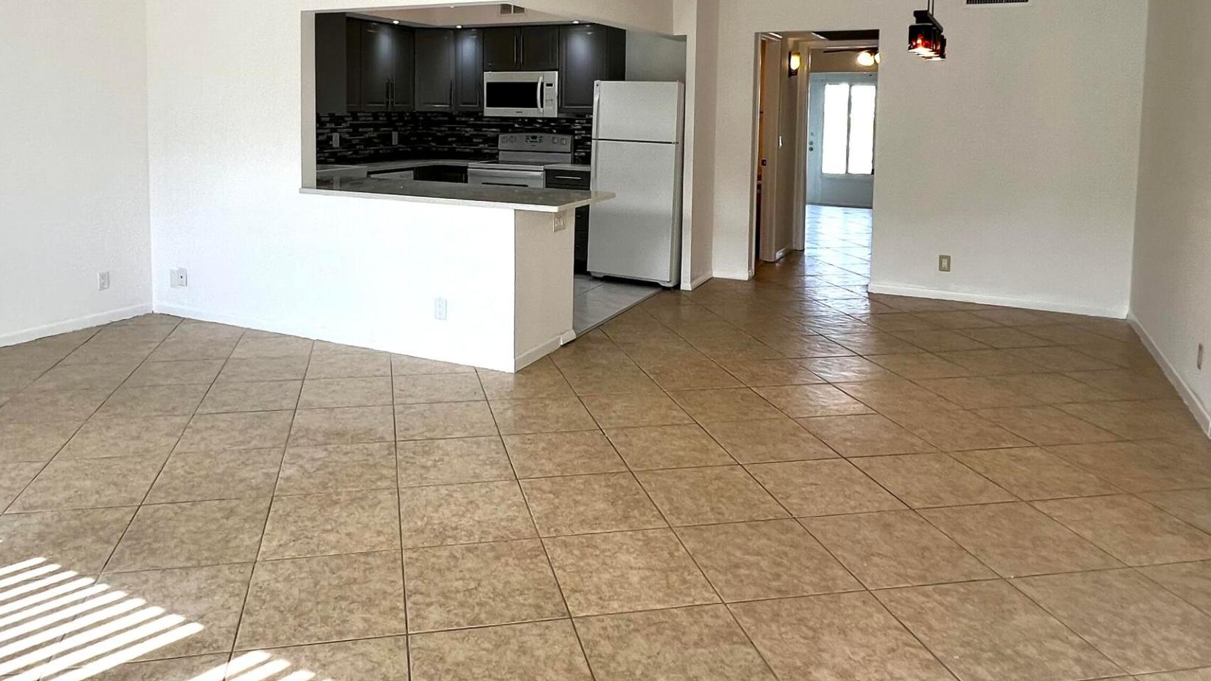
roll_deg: +0.0
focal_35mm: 25
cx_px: 532
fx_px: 803
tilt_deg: -4.3
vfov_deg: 44.6
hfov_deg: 73.8
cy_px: 178
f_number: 1.8
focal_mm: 1.57
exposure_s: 1/122
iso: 32
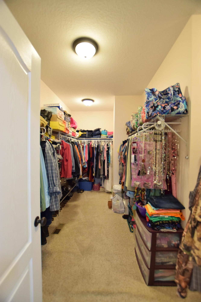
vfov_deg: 100.4
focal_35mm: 15
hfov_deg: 77.3
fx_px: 126
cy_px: 151
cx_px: 100
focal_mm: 10
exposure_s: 1/50
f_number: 3.5
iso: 1600
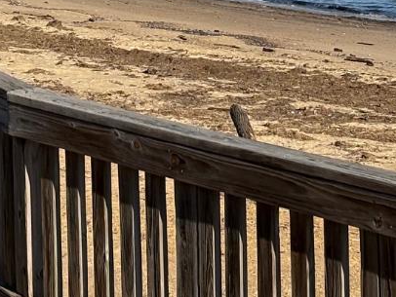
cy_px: -178
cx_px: 164
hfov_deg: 10.3
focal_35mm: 192
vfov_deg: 7.6
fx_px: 2198
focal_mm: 5.96
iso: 40
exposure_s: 1/4065
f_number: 1.6
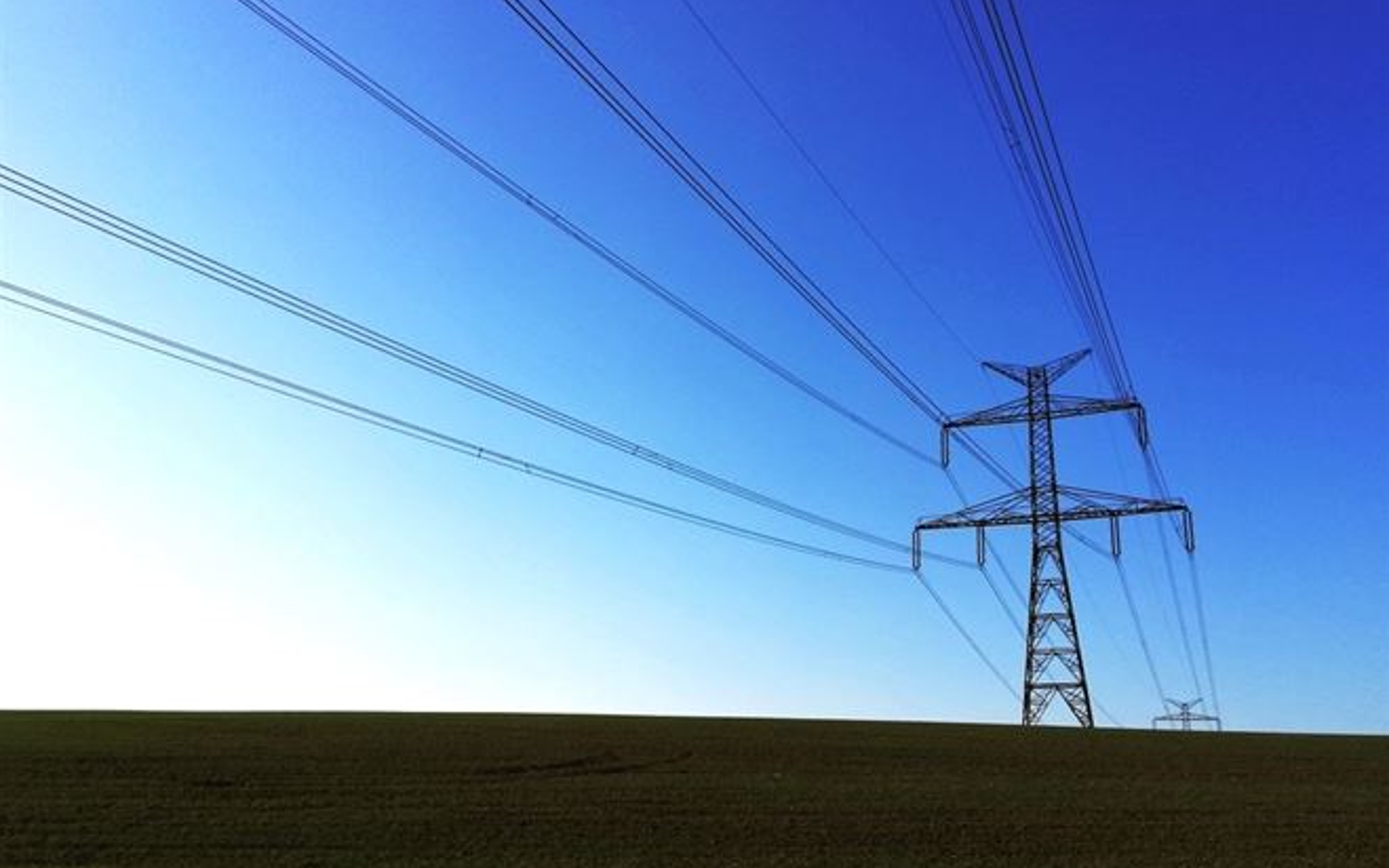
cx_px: 696
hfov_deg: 58.1
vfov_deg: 38.3
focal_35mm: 33
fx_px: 1249
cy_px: 470
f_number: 2.2
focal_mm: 3.81
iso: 50
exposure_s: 1/1122
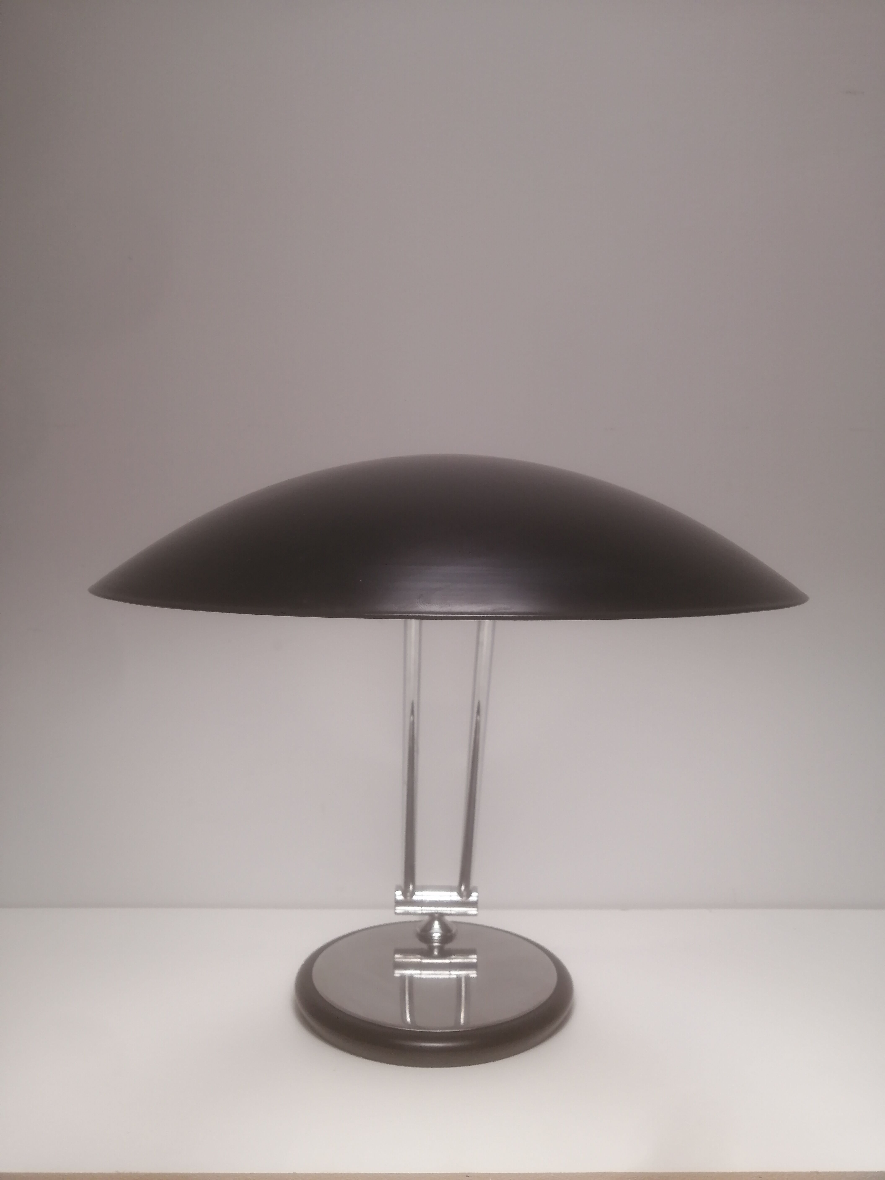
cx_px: 442
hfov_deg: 51.4
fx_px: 920
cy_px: 590
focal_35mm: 27
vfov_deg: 65.3
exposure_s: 1/50
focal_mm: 3.62
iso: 64
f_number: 1.8
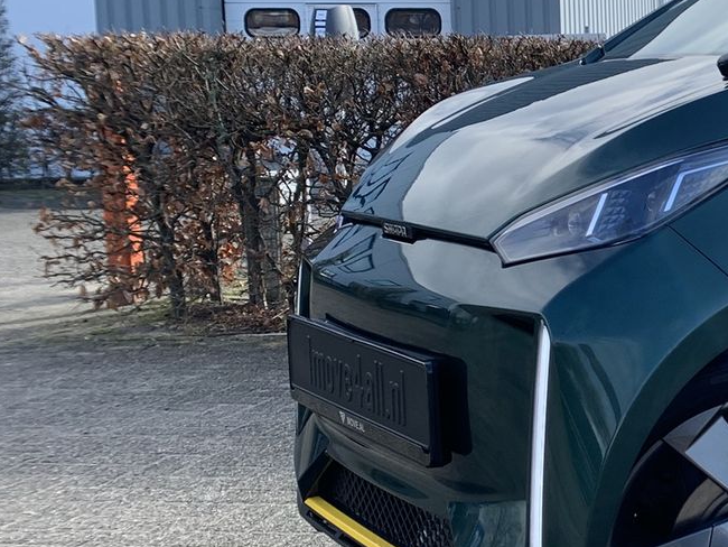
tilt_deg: -7.0
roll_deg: -0.6
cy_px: 318
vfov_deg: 22.9
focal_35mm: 64
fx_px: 1346
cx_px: 892
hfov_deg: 26.6
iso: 25
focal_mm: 4.25
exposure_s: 1/583
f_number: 1.8
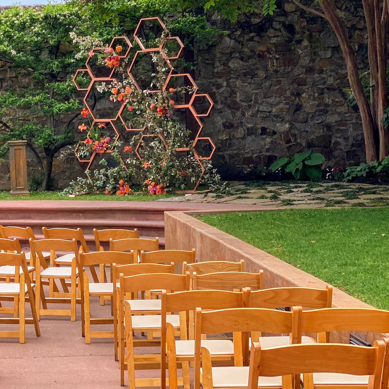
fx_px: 1208
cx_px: 33
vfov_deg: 18.3
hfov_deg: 18.0
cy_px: 157
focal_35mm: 95
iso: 20
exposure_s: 1/231
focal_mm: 6
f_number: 2
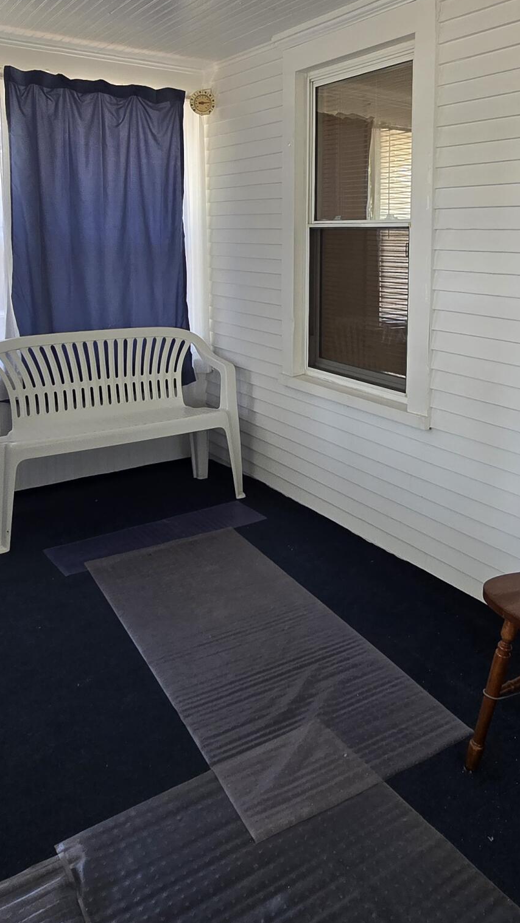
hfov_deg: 40.1
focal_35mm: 28
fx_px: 686
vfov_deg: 66.1
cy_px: 306
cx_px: 403
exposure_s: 1/60
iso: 100
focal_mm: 2.2
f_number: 2.2
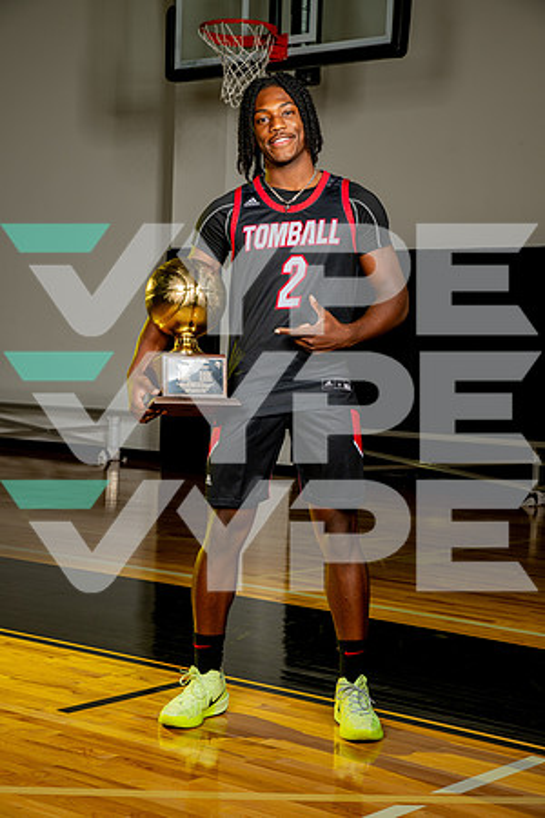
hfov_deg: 19.5
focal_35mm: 70
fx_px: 1589
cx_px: 272
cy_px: 409
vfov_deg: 28.8
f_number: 8
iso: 100
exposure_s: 1/125
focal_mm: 70
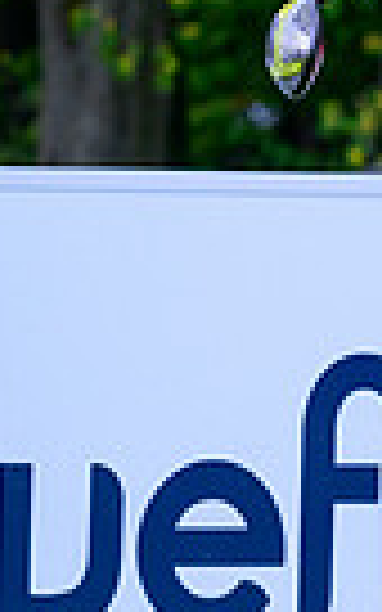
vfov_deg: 2.6
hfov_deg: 1.6
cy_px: 232
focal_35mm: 806
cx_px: 1186
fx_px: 13426
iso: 1600
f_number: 6.3
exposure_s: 1/1250
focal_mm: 185
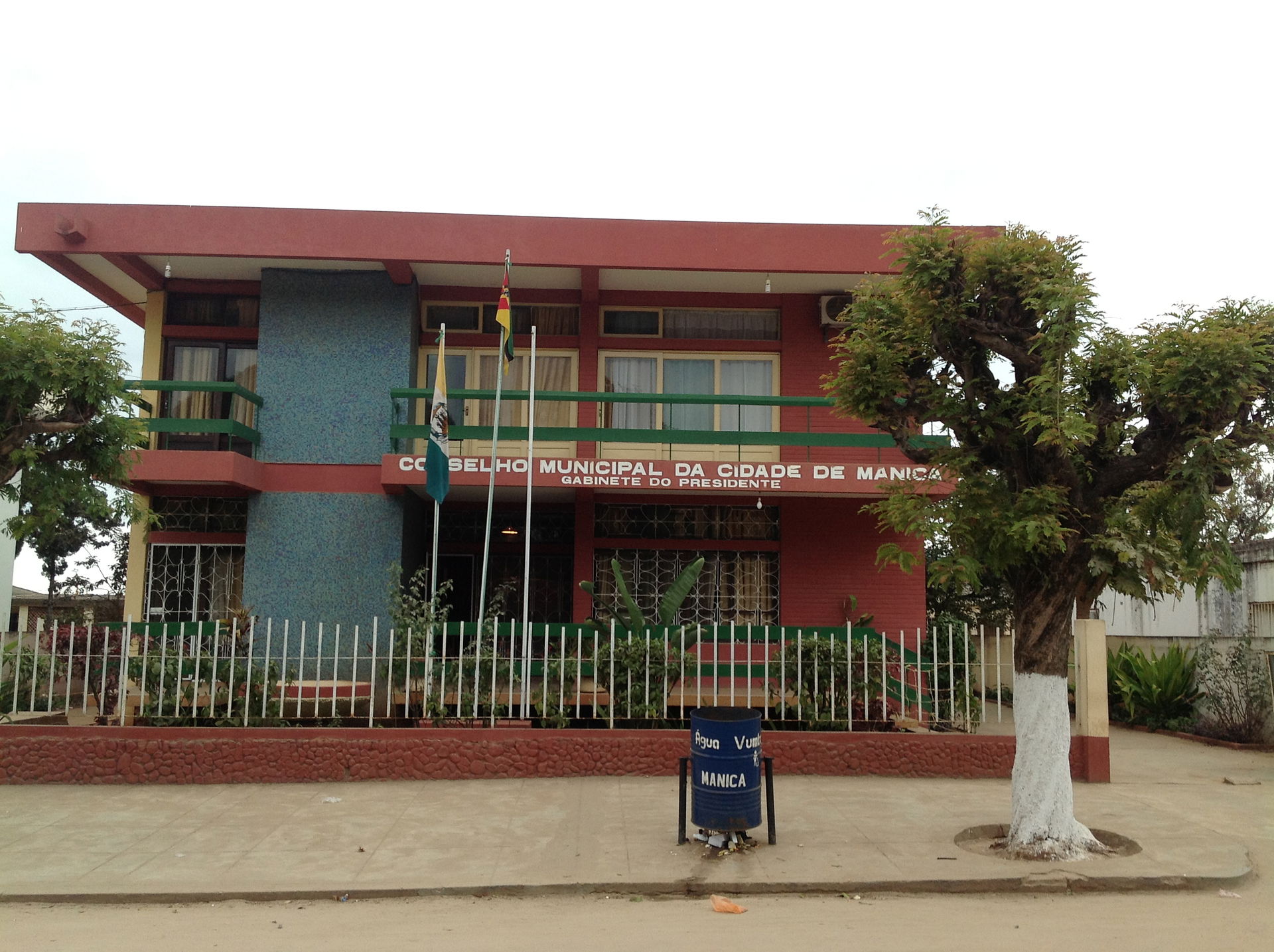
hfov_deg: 52.7
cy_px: 476
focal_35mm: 35
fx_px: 1286
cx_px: 637
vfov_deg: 40.6
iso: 80
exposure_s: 1/120
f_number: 2.4
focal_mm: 4.28
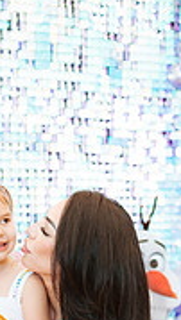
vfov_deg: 22.4
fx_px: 783
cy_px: 304
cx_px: 7
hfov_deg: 13.0
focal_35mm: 92
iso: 400
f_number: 1.8
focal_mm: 35
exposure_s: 1/200
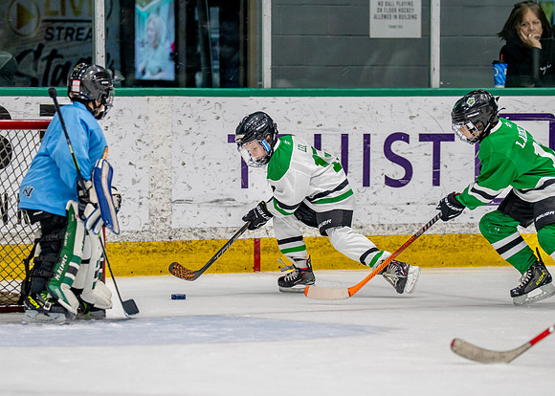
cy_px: 216
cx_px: 289
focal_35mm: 314
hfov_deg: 6.4
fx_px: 4953
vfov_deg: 4.6
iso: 1000
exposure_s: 1/1250
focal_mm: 200
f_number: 2.8
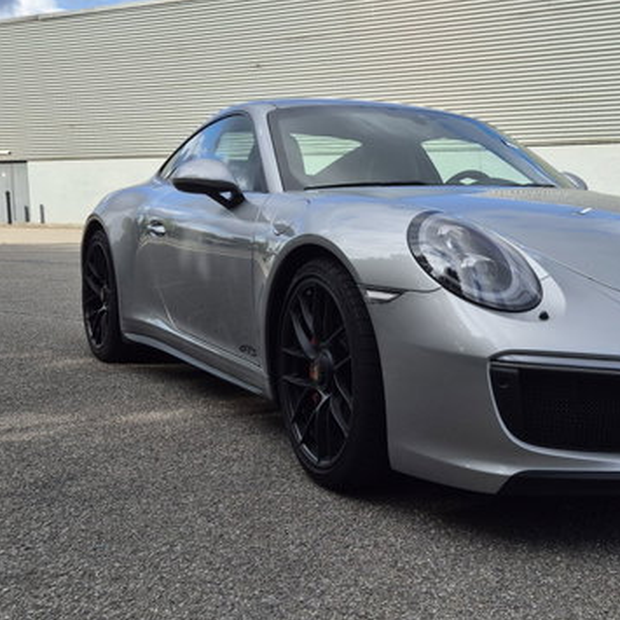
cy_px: 274
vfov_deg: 38.3
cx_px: 472
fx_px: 892
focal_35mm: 44
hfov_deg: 37.3
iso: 25
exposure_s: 1/1096
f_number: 1.8
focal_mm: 5.4
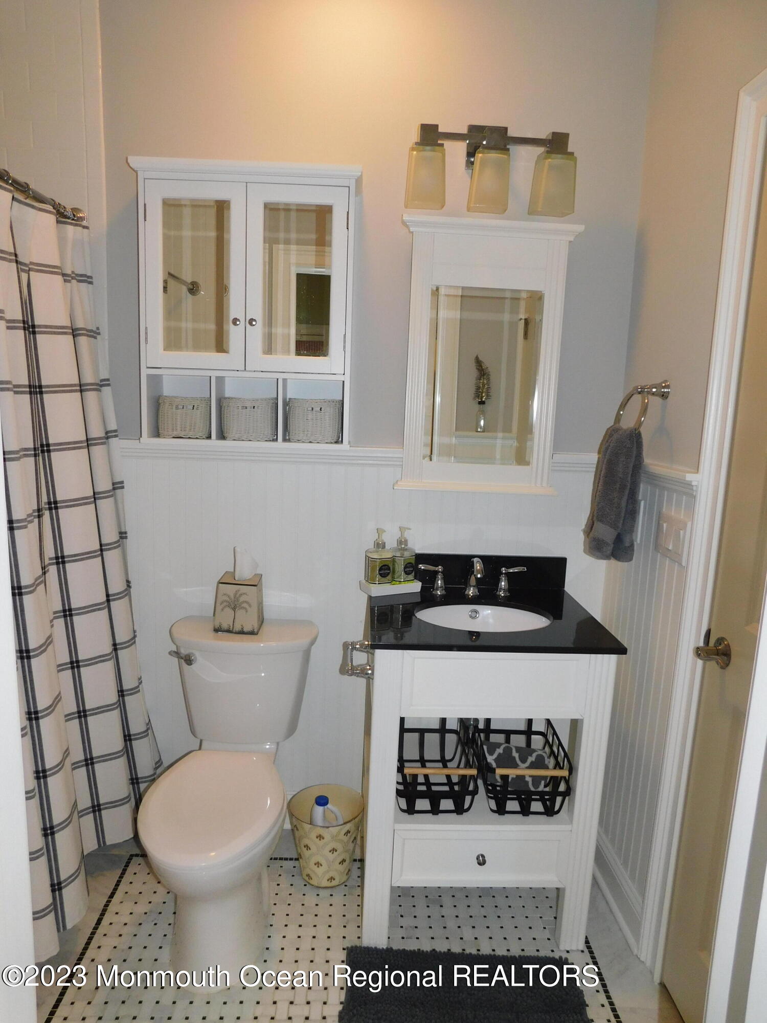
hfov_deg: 58.9
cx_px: 384
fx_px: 679
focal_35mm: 23
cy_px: 512
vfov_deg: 73.9
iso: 200
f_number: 3
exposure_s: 1/30
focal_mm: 4
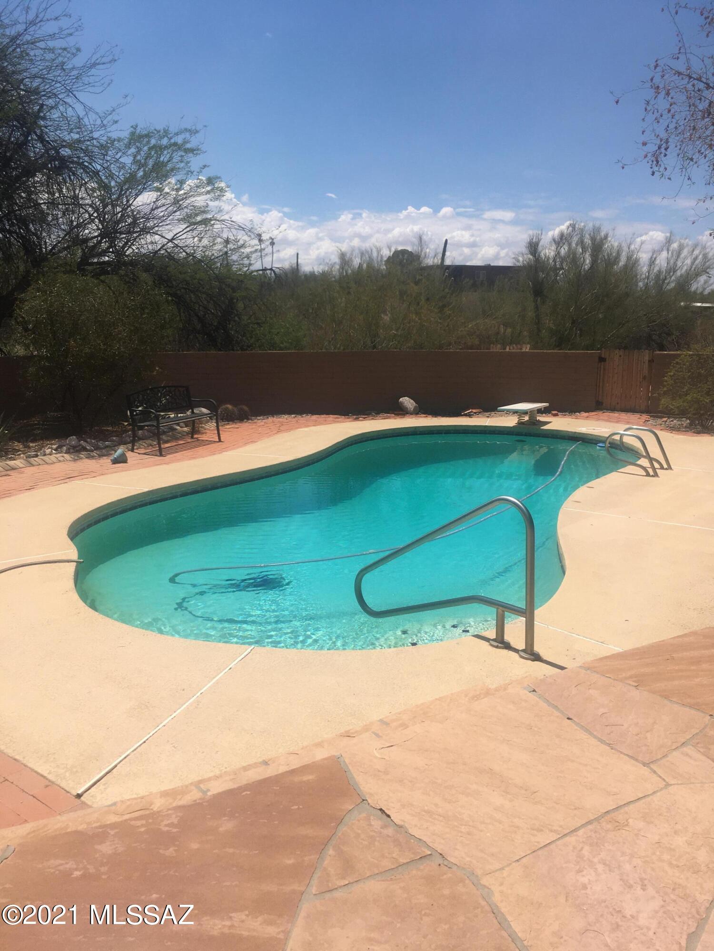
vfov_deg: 61.7
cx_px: 357
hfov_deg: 48.2
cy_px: 476
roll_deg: -0.2
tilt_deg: -12.2
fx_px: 798
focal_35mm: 29
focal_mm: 4.15
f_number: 2.2
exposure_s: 1/3077
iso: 25
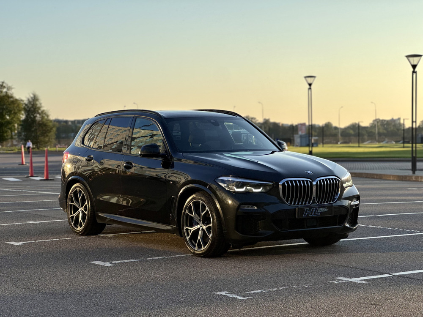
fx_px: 941
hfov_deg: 25.3
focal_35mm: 77
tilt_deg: -0.2
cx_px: 212
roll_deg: +0.5
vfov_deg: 19.1
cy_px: 158
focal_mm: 9
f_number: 2.8
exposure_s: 1/589
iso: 25
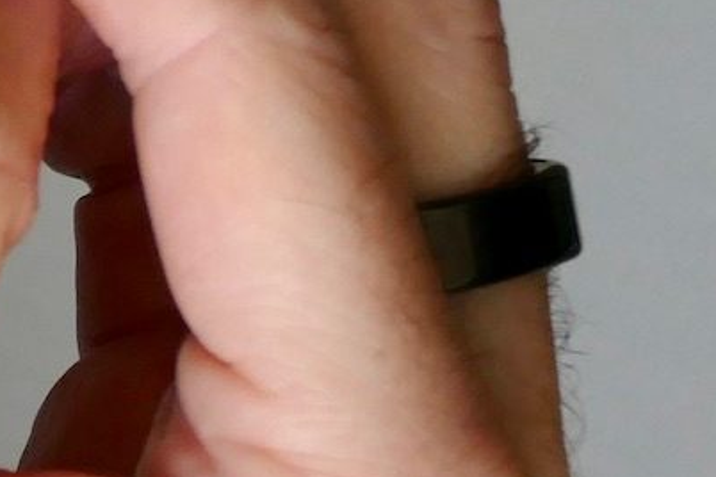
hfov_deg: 4.7
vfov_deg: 3.2
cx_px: -917
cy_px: 93
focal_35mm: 433
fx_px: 8611
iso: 320
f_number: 4.5
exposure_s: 1/80
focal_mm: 31.83
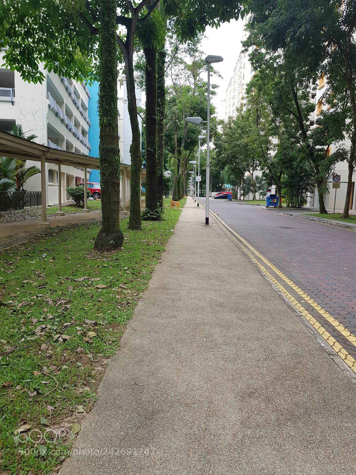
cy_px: 238
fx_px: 357
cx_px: 178
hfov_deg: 53.1
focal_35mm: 26
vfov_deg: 67.3
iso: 40
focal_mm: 4.2
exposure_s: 1/376
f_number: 1.7
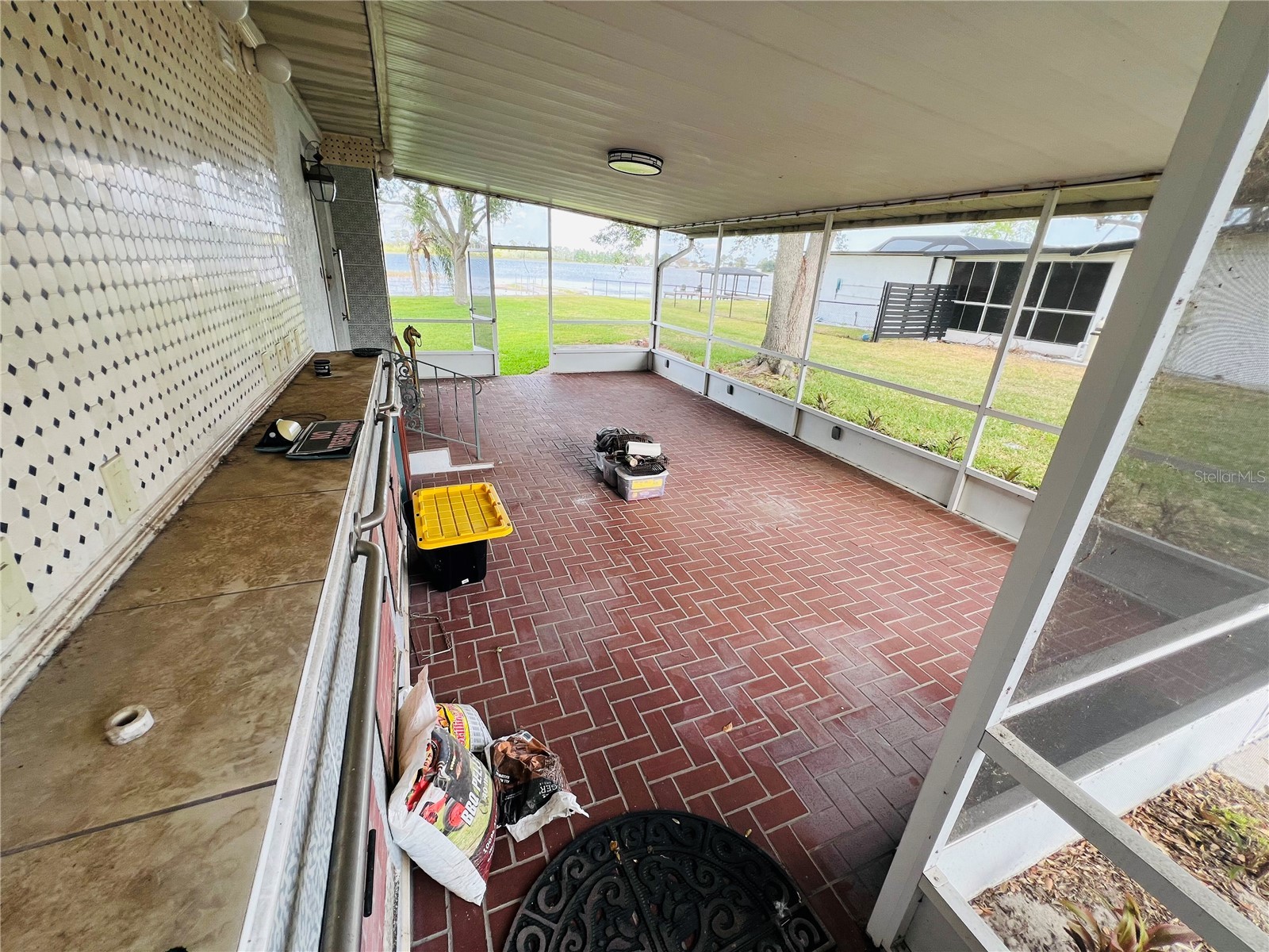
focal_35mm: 13
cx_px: 634
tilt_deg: -23.0
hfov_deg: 106.2
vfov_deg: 89.9
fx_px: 477
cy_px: 476
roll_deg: -3.2
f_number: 1.8
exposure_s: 1/100
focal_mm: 1.57
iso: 32
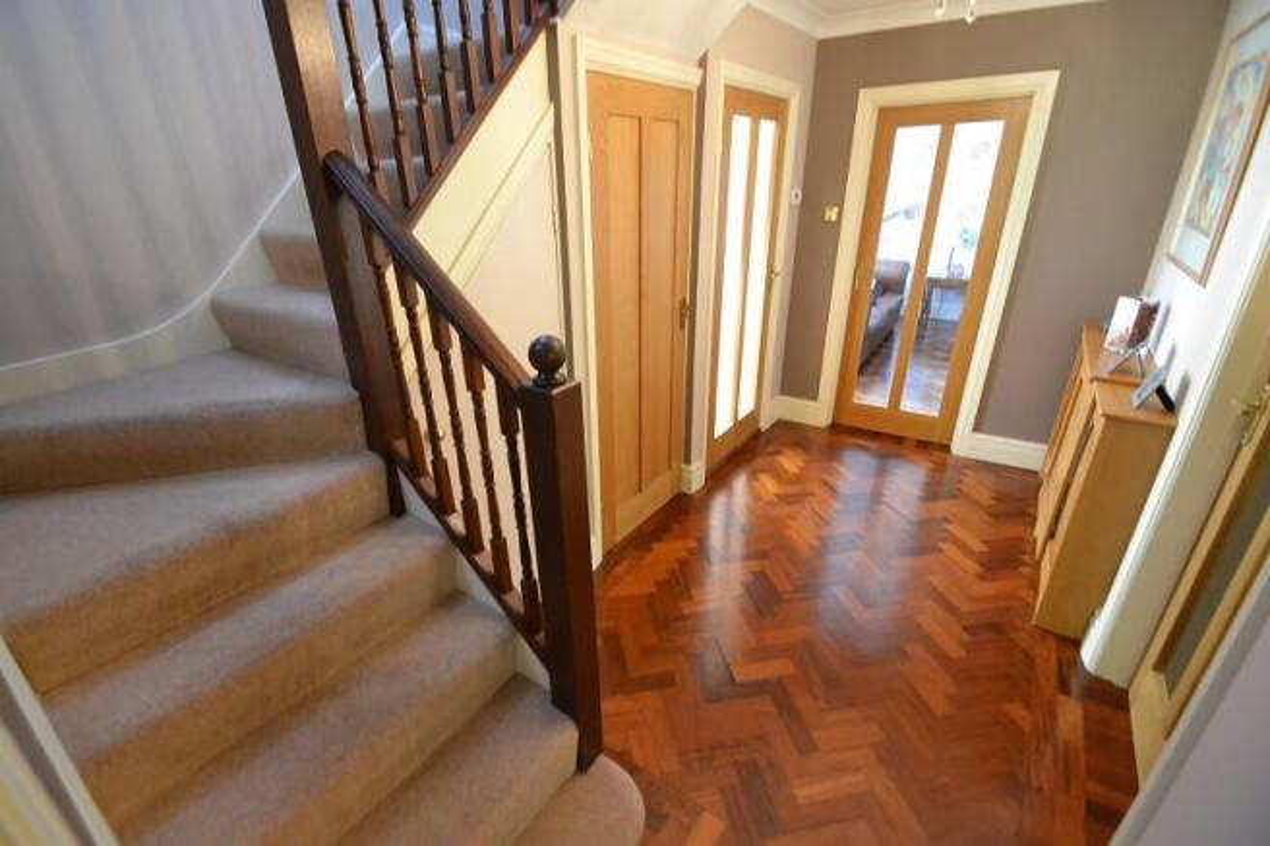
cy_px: 423
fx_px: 529
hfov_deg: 100.4
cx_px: 635
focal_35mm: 15
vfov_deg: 77.3
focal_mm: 10
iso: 2800
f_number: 3.5
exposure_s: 1/60
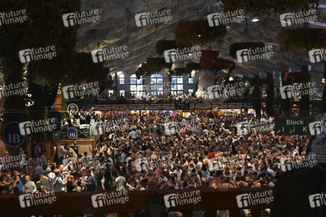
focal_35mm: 42
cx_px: 163
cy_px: 108
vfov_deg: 31.9
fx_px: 380
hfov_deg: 46.4
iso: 5000
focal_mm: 28
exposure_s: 1/160
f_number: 6.3
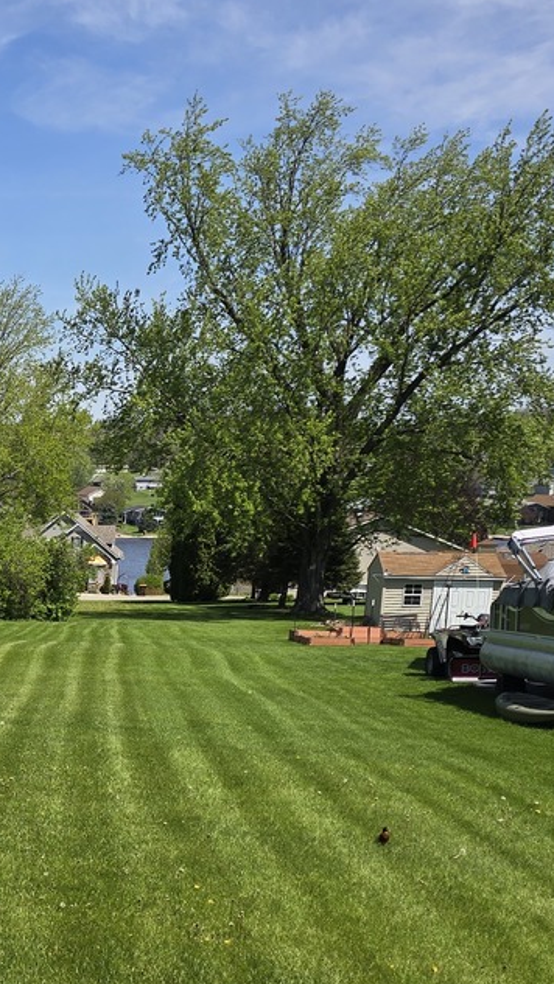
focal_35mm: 57
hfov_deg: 19.0
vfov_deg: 35.5
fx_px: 1489
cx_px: -229
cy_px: 774
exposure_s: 1/1002
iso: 12
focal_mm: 6.3
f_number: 1.7
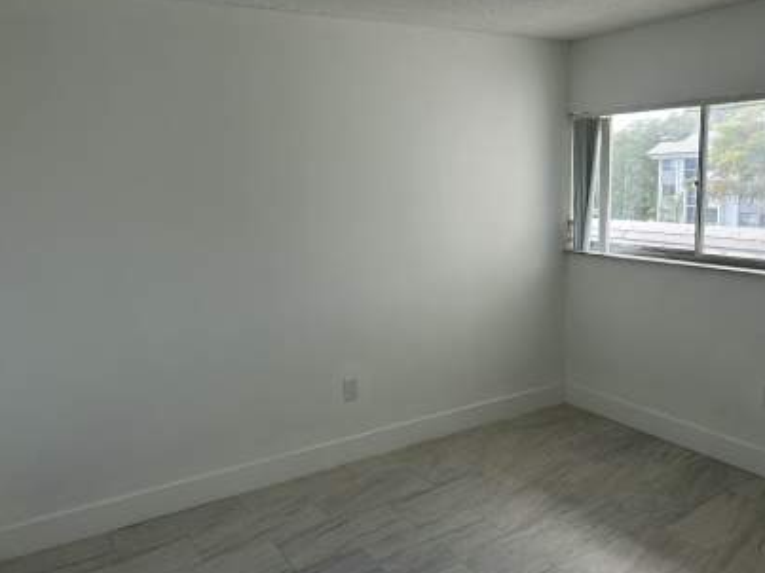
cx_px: 421
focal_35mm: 31
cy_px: 290
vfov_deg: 45.4
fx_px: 685
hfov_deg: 58.2
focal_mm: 5.7
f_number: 1.5
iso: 40
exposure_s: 1/201
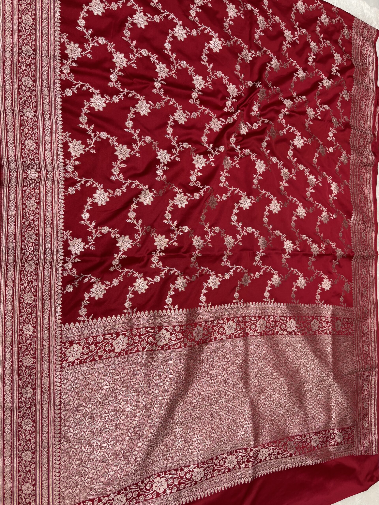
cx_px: 190
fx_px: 380
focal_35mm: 26
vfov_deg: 67.3
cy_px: 252
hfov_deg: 53.1
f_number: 1.6
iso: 80
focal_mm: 5.96
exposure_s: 1/50
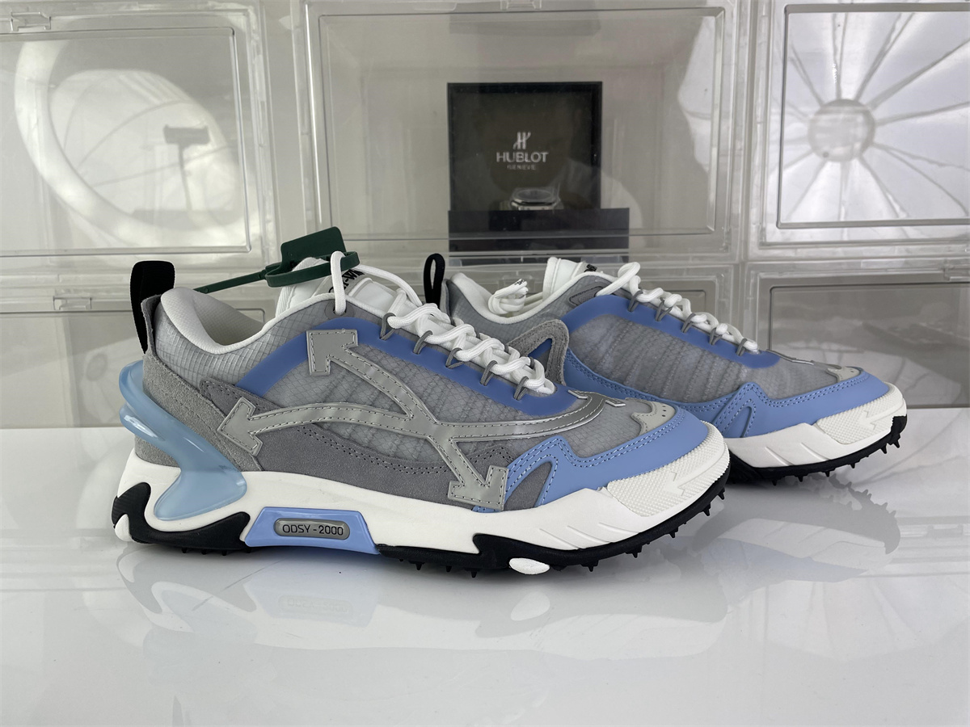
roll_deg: +1.5
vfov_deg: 53.1
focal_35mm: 26
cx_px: 485
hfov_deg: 67.3
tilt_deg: -9.5
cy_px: 364
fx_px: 729
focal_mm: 4.2
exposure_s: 1/251
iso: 32
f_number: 1.6
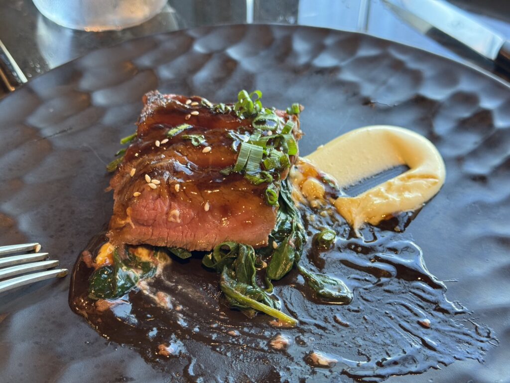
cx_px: 255
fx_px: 707
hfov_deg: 39.7
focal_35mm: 48
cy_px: 192
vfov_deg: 30.3
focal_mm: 6.76
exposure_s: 1/60
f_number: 1.78
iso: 160
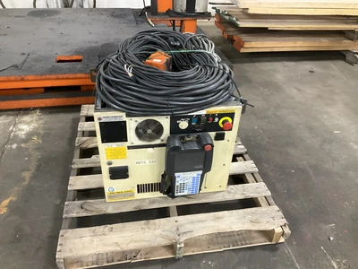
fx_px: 300
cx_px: 179
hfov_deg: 61.7
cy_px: 134
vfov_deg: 48.2
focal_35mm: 29
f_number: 1.8
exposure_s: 1/40
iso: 320
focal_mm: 3
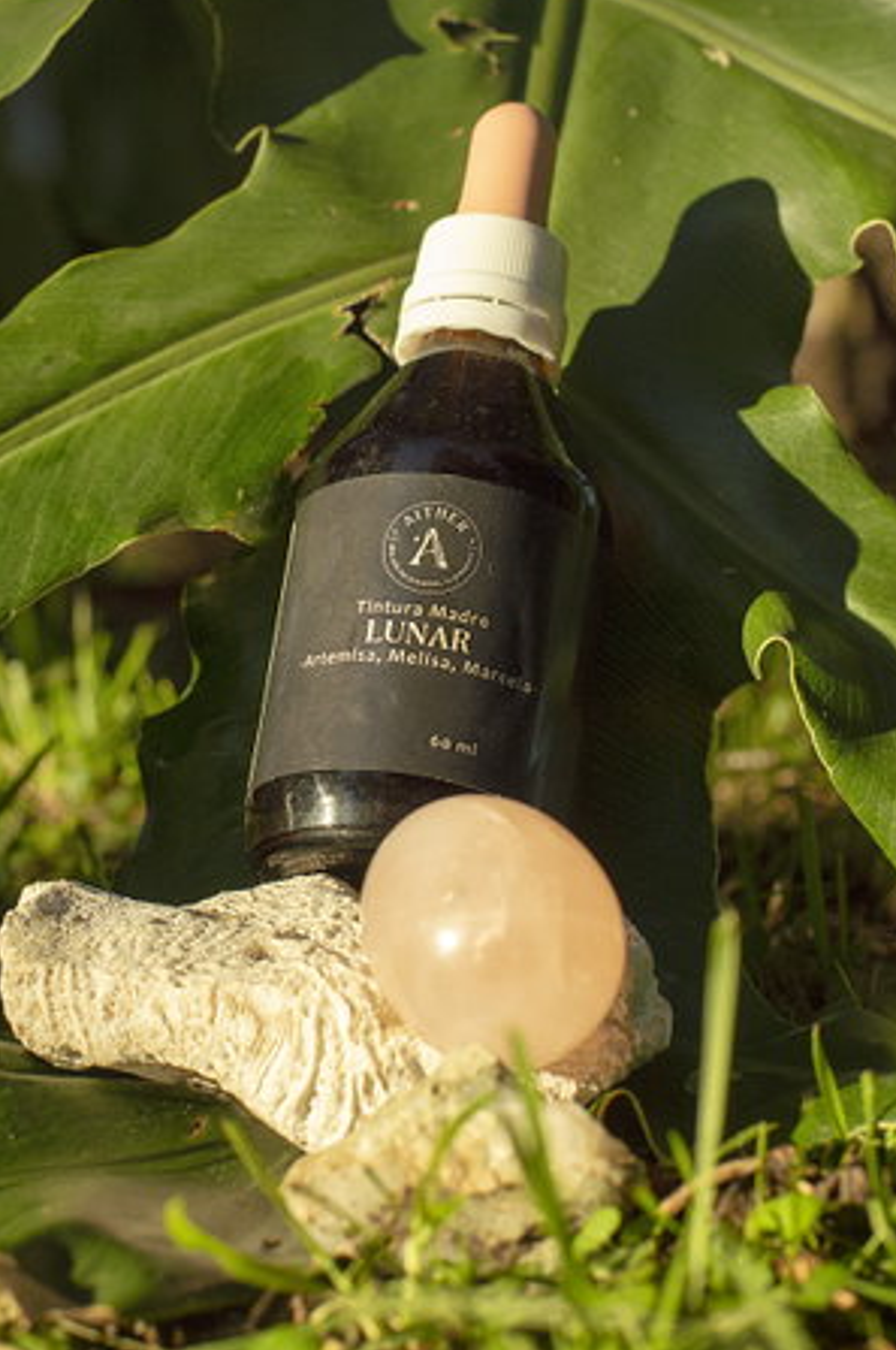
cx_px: 356
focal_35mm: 101
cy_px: 477
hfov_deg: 13.5
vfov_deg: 20.2
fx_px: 3779
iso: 400
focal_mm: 50
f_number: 7.1
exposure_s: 1/500
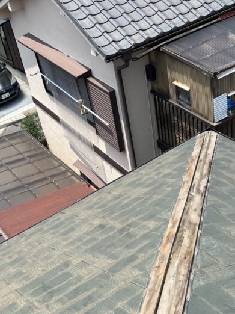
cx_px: 119
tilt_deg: -44.6
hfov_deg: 27.0
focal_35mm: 54
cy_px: 262
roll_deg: +14.9
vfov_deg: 34.2
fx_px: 489
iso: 50
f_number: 1.5
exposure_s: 1/3704
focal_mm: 5.7
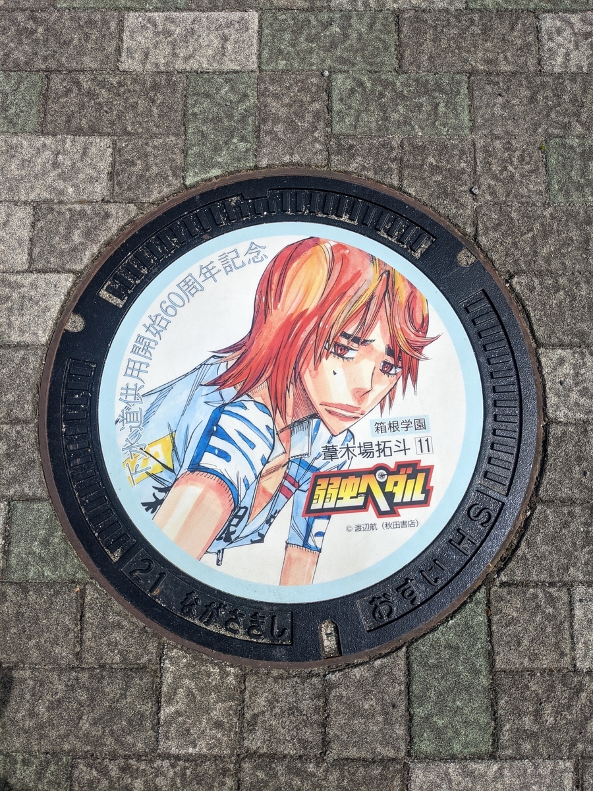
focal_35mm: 27
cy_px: 396
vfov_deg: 65.3
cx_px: 296
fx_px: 617
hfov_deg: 51.4
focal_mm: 4.38
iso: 74
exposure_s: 1/5848
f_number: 1.73
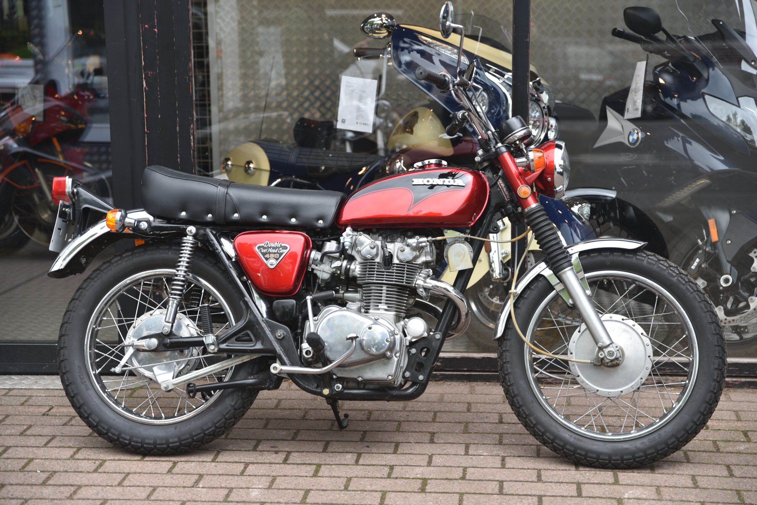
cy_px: 252
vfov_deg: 19.5
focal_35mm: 70
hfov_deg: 28.8
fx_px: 1472
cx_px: 378
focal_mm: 70
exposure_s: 1/60
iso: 100
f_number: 3.2
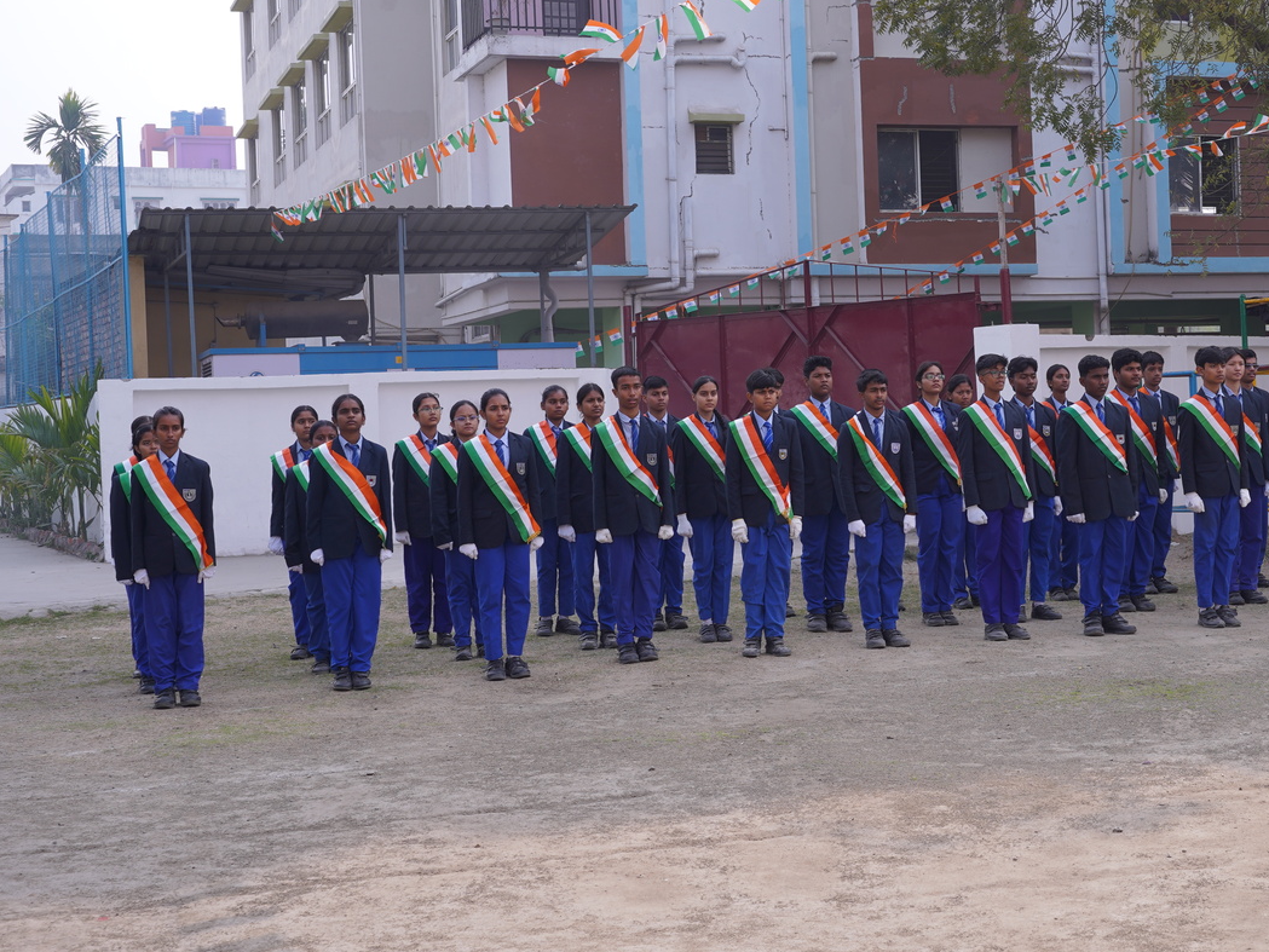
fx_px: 2016
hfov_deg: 34.5
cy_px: 396
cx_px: 866
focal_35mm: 55
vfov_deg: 26.5
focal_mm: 40
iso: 100
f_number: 9
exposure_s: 1/100
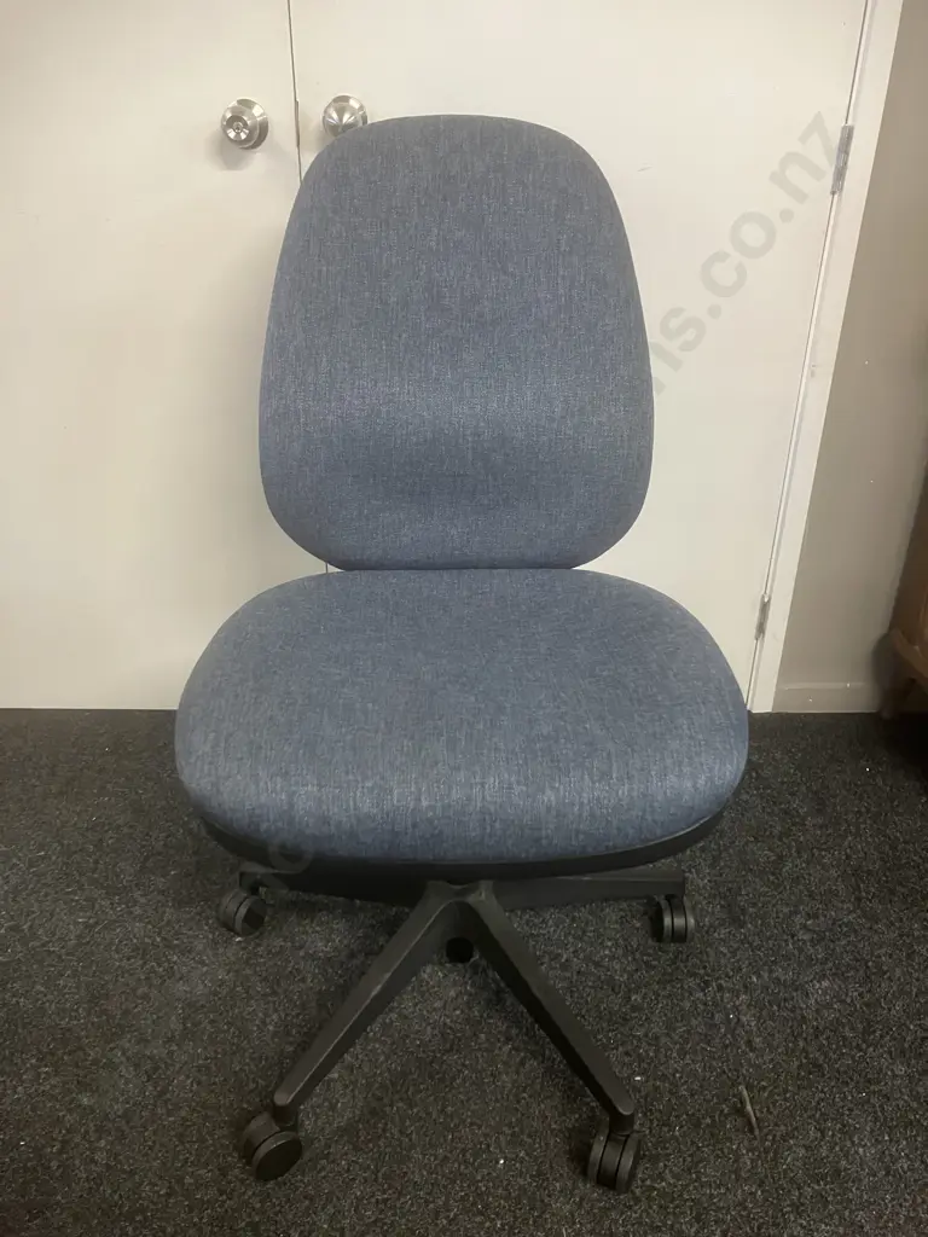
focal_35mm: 28
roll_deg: -0.4
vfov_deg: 63.4
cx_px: 464
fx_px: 1001
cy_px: 618
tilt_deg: -27.2
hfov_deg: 49.7
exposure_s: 1/50
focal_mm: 3.99
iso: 320
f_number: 1.8
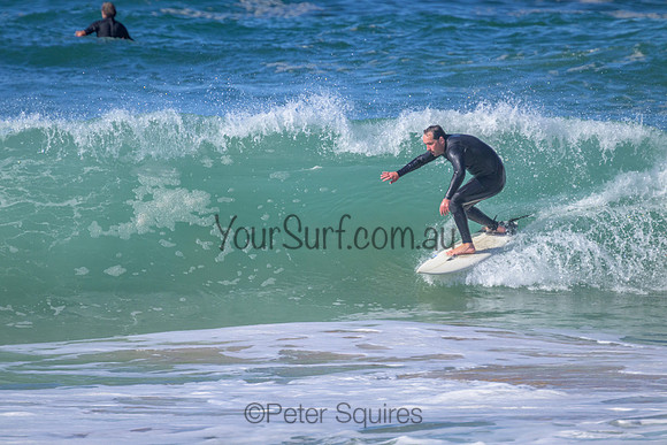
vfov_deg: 1.7
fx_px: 14825
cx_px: 334
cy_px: 222
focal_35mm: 800
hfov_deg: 2.6
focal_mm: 800
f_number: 11
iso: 1400
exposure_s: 1/2000
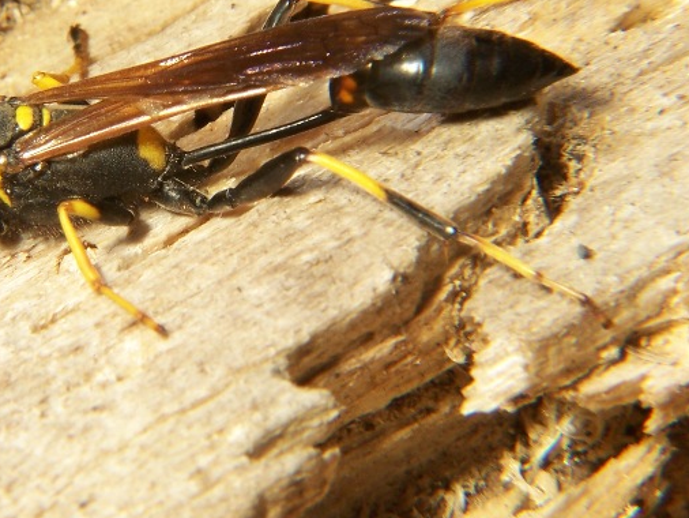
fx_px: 3306
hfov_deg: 11.9
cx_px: 192
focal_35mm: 166
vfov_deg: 8.9
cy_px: 164
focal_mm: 17.5
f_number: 8
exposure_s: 1/500
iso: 80
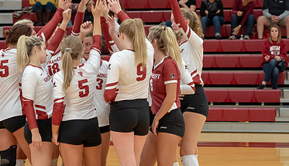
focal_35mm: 167
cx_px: 122
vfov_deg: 7.4
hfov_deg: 12.8
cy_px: 75
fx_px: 1286
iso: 4000
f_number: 4.5
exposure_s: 1/160
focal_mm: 100
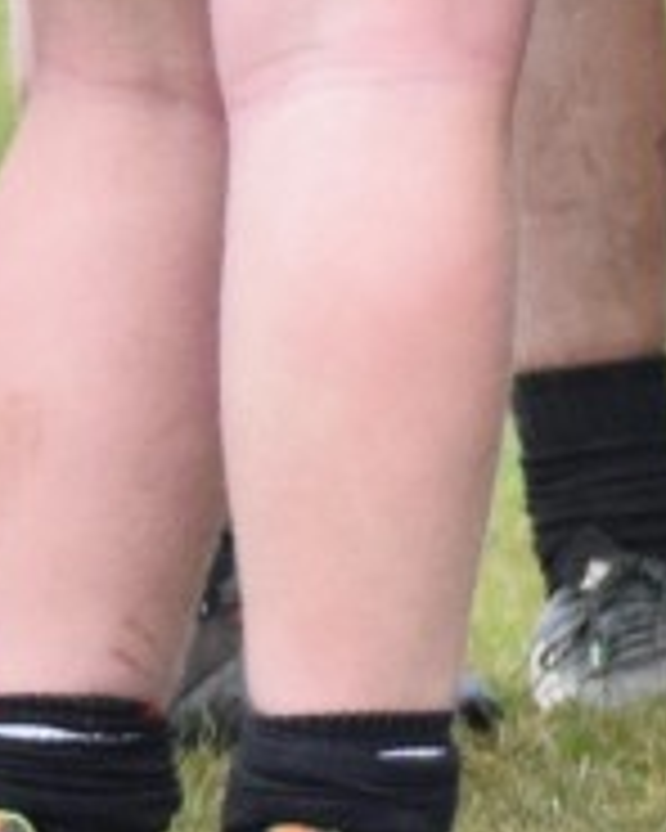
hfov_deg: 0.4
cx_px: 369
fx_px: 85102
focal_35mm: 3454
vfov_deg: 0.6
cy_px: -1552
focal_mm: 280
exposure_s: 1/500
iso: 2500
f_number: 5.6
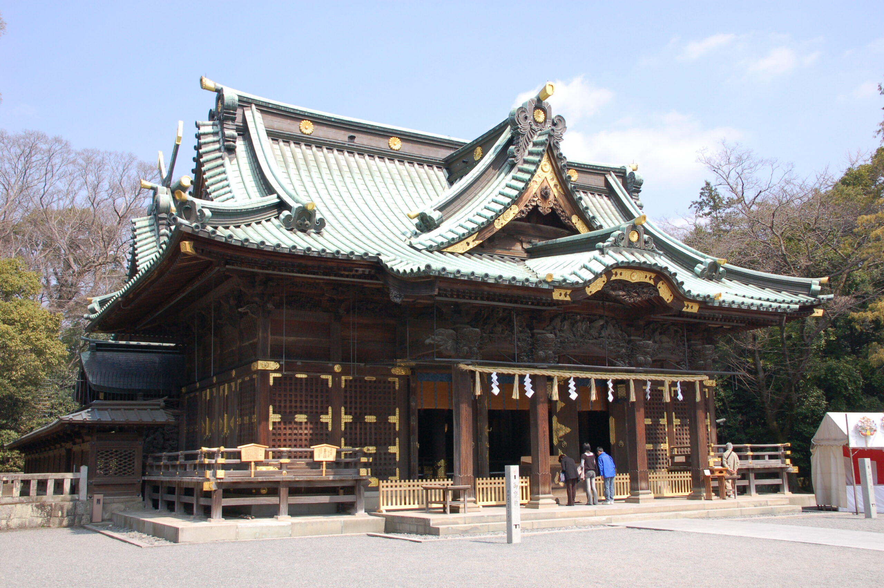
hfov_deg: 57.3
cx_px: 442
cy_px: 294
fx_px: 810
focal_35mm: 33
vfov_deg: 39.9
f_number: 9
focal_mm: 22
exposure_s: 1/320
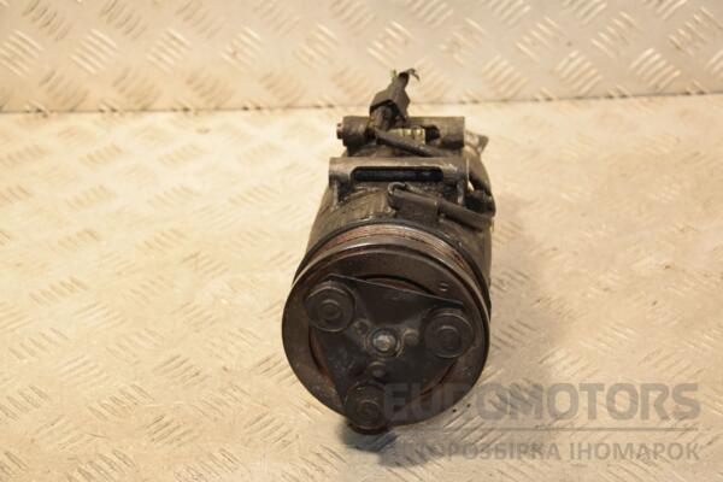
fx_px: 1506
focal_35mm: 75
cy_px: 241
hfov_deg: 27.0
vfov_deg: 18.2
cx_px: 362
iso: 800
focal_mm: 50
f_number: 5.6
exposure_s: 1/200
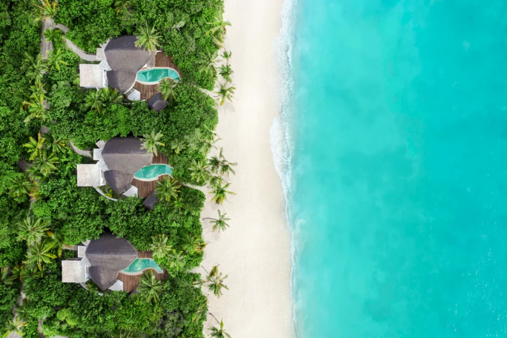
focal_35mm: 28
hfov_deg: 65.5
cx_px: 254
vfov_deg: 46.4
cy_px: 169
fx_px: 394
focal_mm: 10.26
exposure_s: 1/160
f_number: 6.3
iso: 100
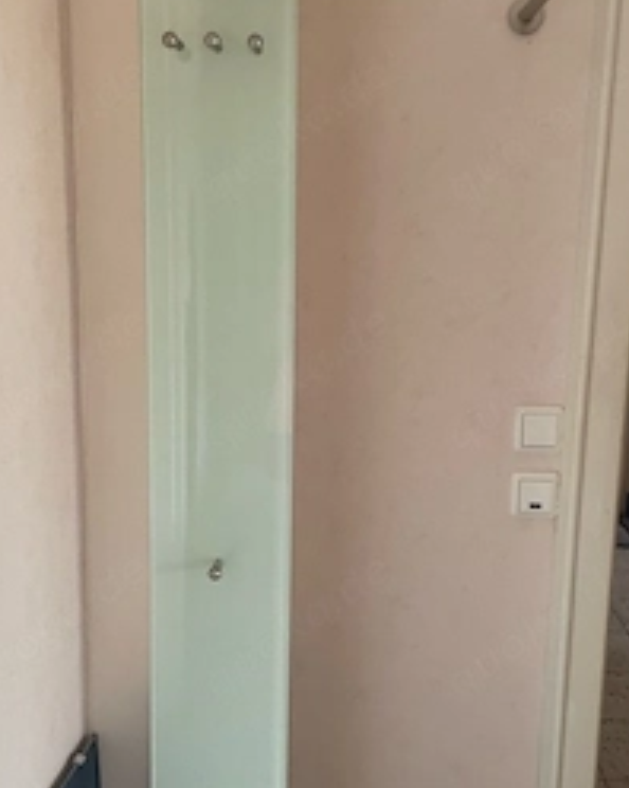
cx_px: 365
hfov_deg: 36.4
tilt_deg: -12.6
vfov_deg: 44.8
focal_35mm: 41
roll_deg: +0.6
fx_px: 955
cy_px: 413
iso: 160
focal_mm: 4.2
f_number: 1.6
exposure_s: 1/60
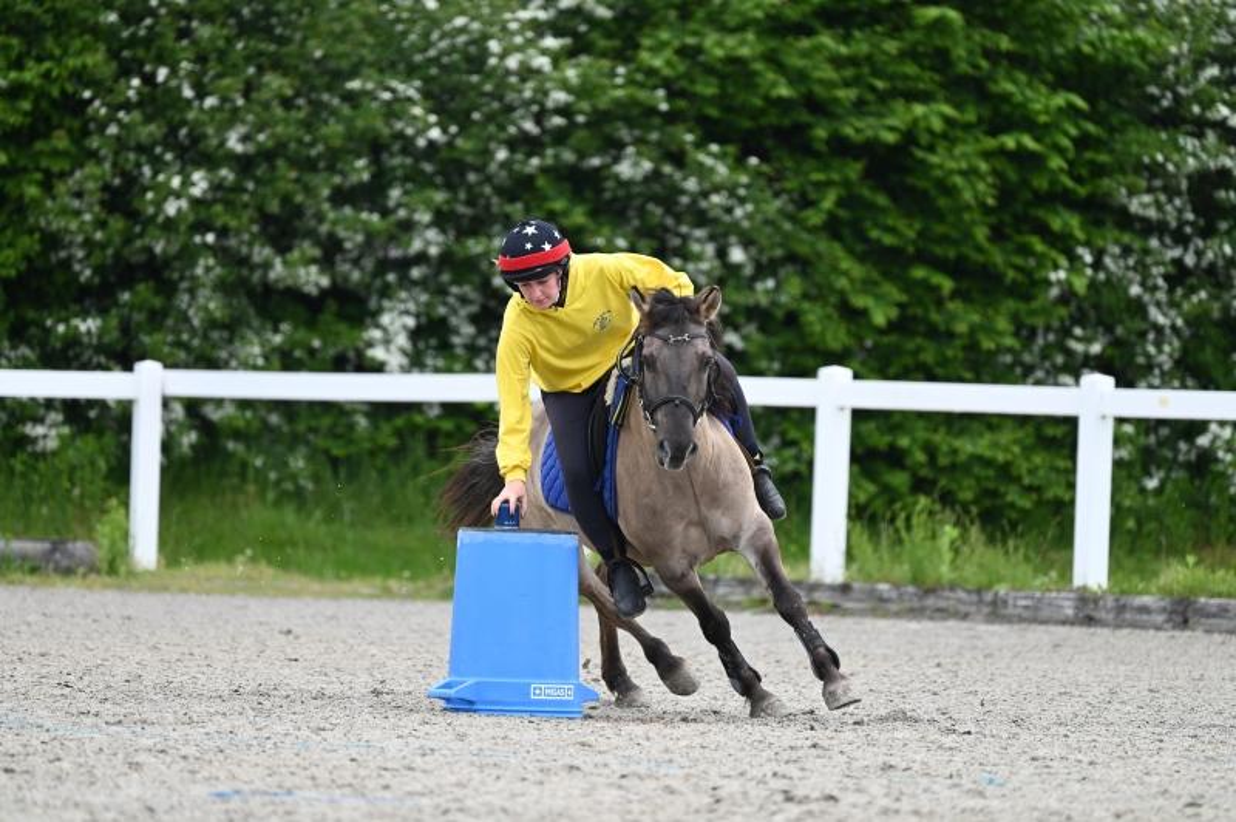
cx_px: 618
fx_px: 12006
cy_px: 411
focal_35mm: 350
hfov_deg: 5.9
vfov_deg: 3.9
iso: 900
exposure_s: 1/1250
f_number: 5.3
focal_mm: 350
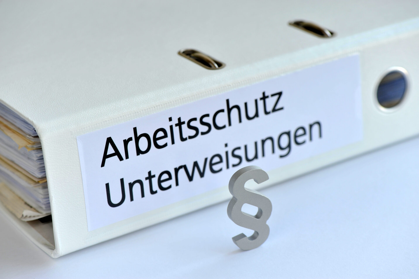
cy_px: 140
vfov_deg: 13.0
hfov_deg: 19.5
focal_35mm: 105
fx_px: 1221
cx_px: 210
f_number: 7.1
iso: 200
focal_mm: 105
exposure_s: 1/30
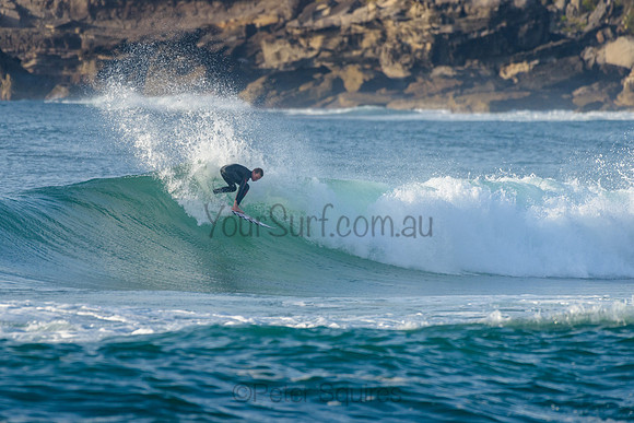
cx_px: 249
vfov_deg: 2.2
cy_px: 167
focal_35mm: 613
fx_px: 10800
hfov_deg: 3.4
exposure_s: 1/2000
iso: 450
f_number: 5.6
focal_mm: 500
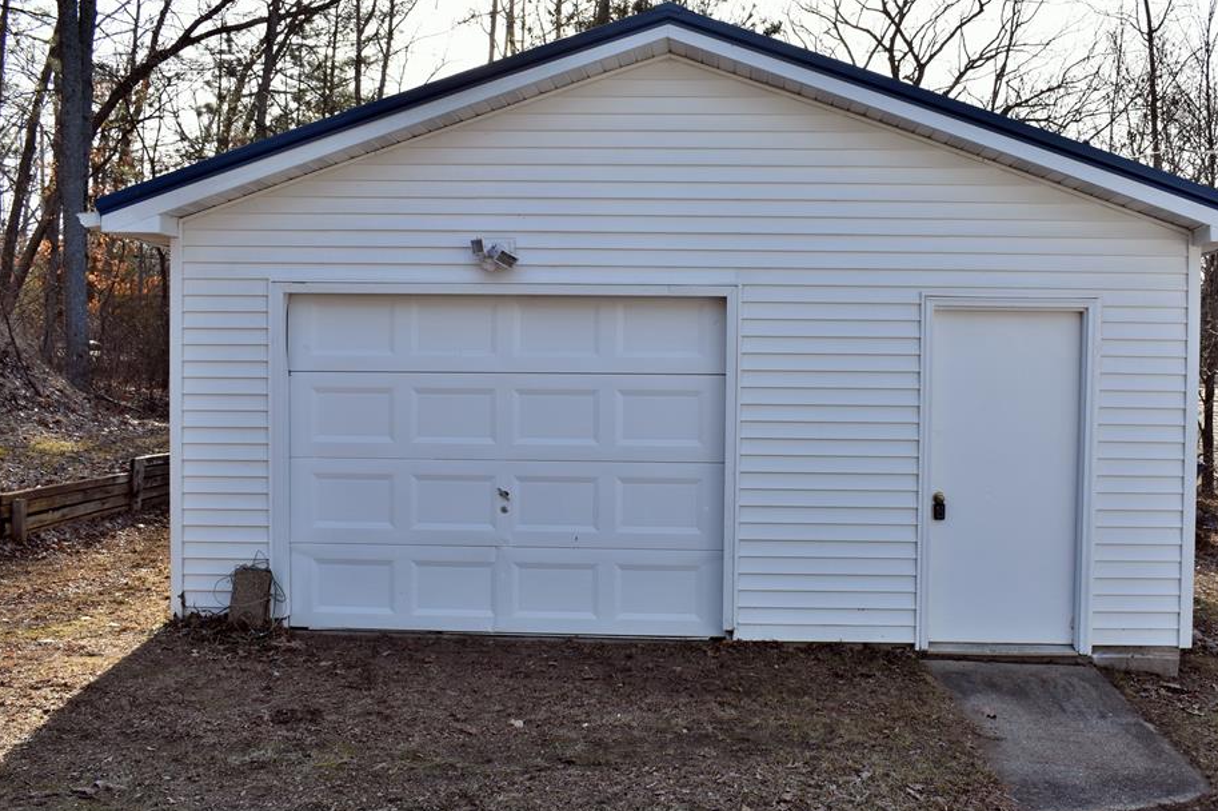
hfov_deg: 51.8
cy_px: 428
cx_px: 676
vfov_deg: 35.9
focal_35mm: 37
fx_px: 1251
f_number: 8
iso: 220
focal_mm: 22
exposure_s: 1/250
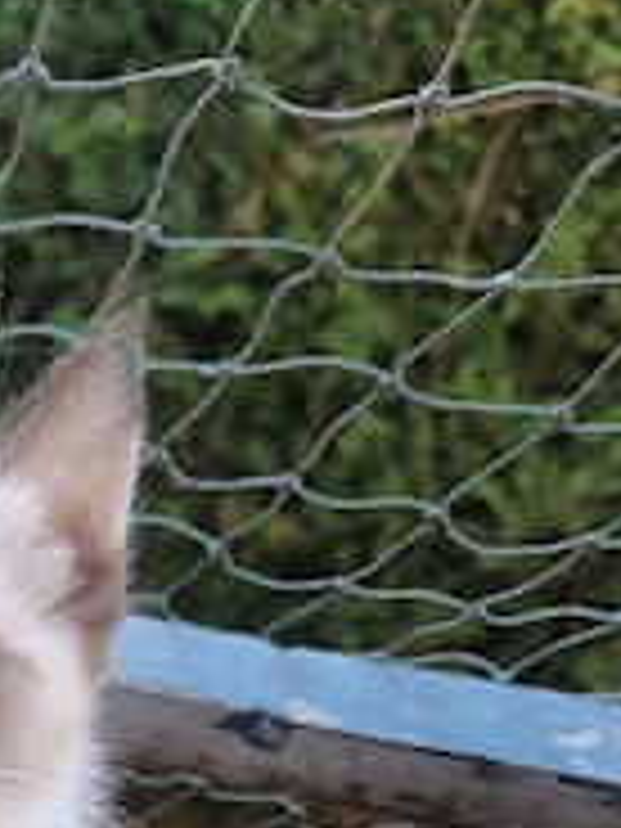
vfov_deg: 33.1
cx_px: 9
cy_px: 868
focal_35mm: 52
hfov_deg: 26.6
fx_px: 1244
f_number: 1.8
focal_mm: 5.56
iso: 156
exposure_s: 1/100
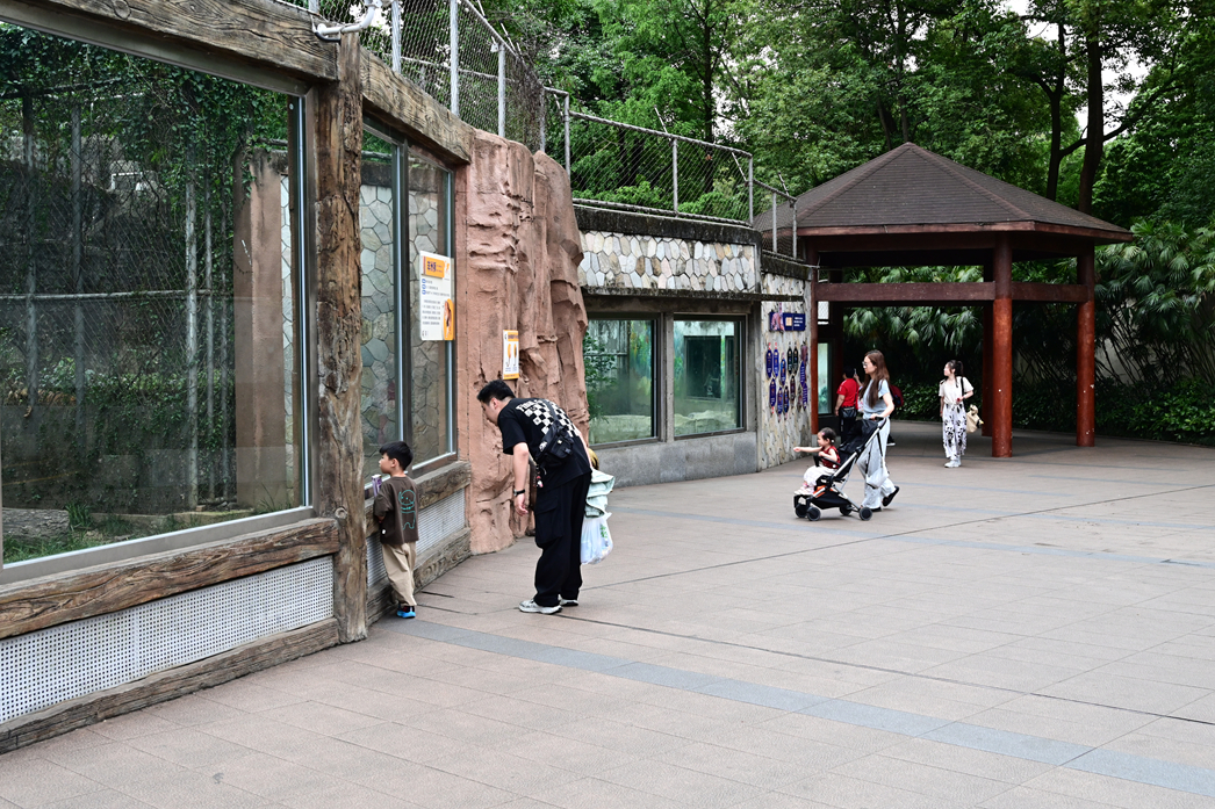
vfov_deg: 34.2
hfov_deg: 49.5
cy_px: 371
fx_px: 1316
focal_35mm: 39
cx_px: 634
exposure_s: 1/200
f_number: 8
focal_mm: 34
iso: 800
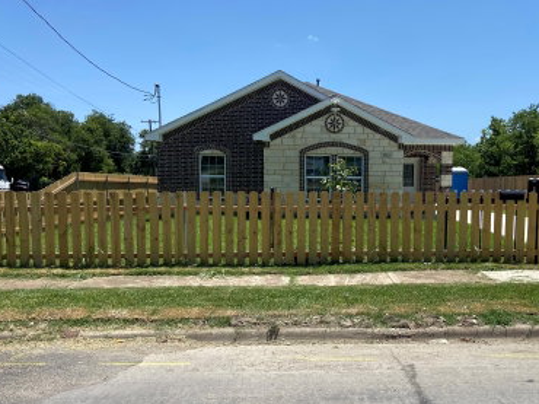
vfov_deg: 39.5
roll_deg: -2.8
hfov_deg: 50.6
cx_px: 354
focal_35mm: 36
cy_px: 233
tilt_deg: -2.6
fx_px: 560
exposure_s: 1/3205
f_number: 1.8
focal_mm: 4.25
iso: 32
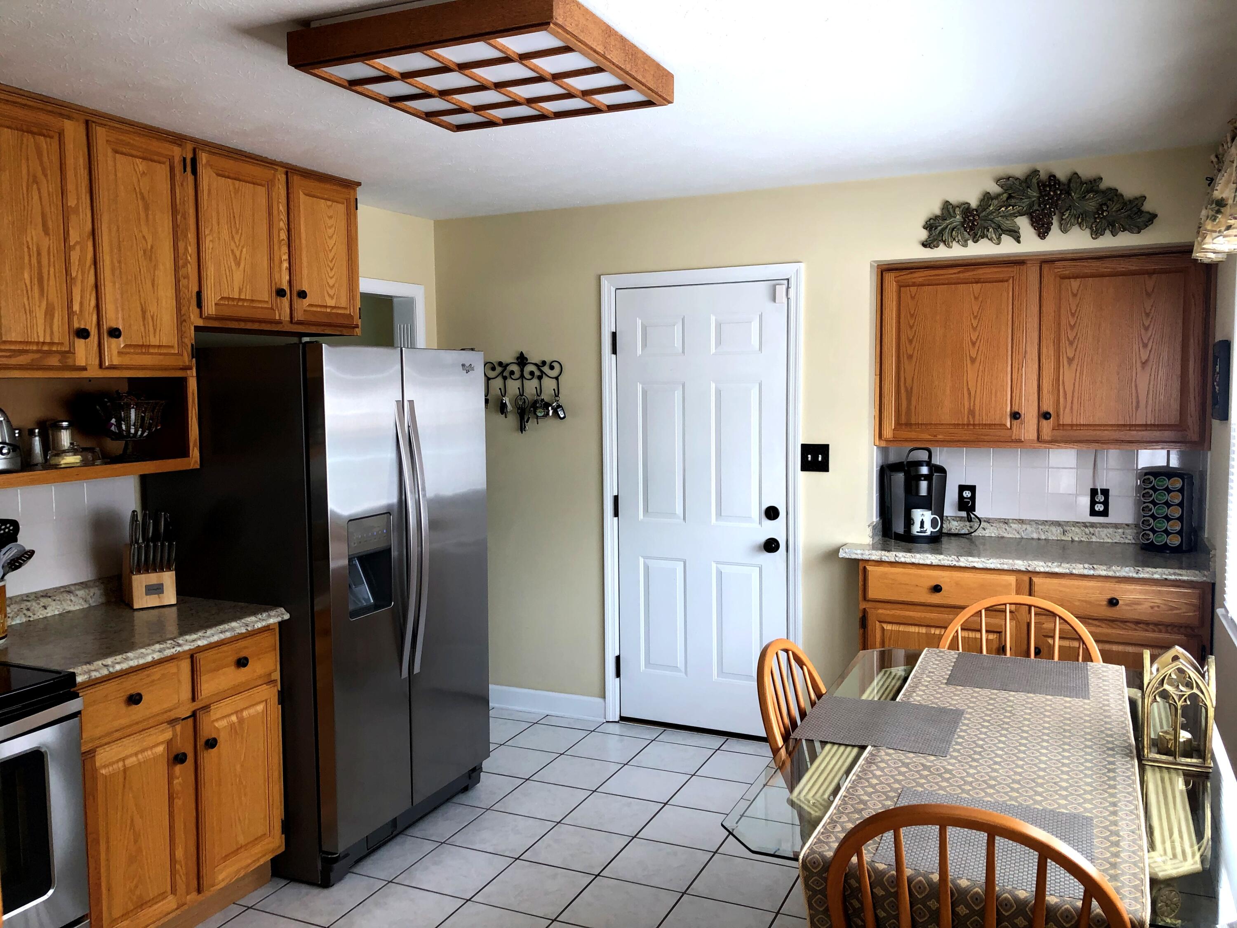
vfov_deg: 49.7
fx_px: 1001
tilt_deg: -5.4
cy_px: 464
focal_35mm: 28
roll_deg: +0.8
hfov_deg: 63.4
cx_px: 618
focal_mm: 3.99
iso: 40
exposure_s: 1/120
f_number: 1.8
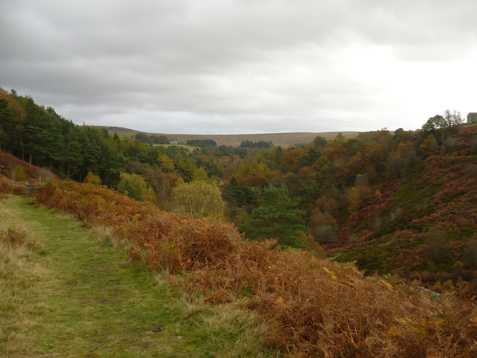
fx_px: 482
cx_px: 238
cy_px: 179
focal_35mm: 35
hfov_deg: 52.6
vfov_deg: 40.7
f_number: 2.8
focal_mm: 5.8
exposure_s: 1/400
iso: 100
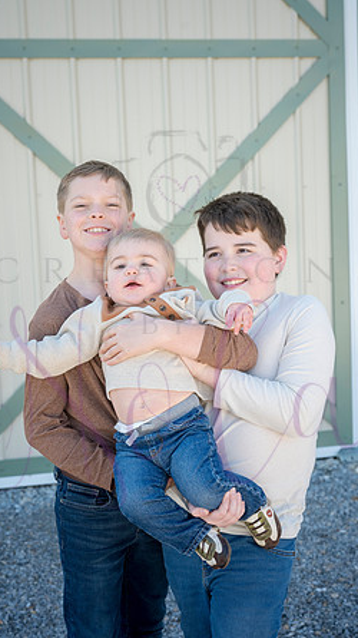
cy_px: 321
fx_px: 912
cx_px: 185
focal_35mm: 54
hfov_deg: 22.2
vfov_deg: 38.5
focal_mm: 51
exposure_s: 1/640
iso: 400
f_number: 5
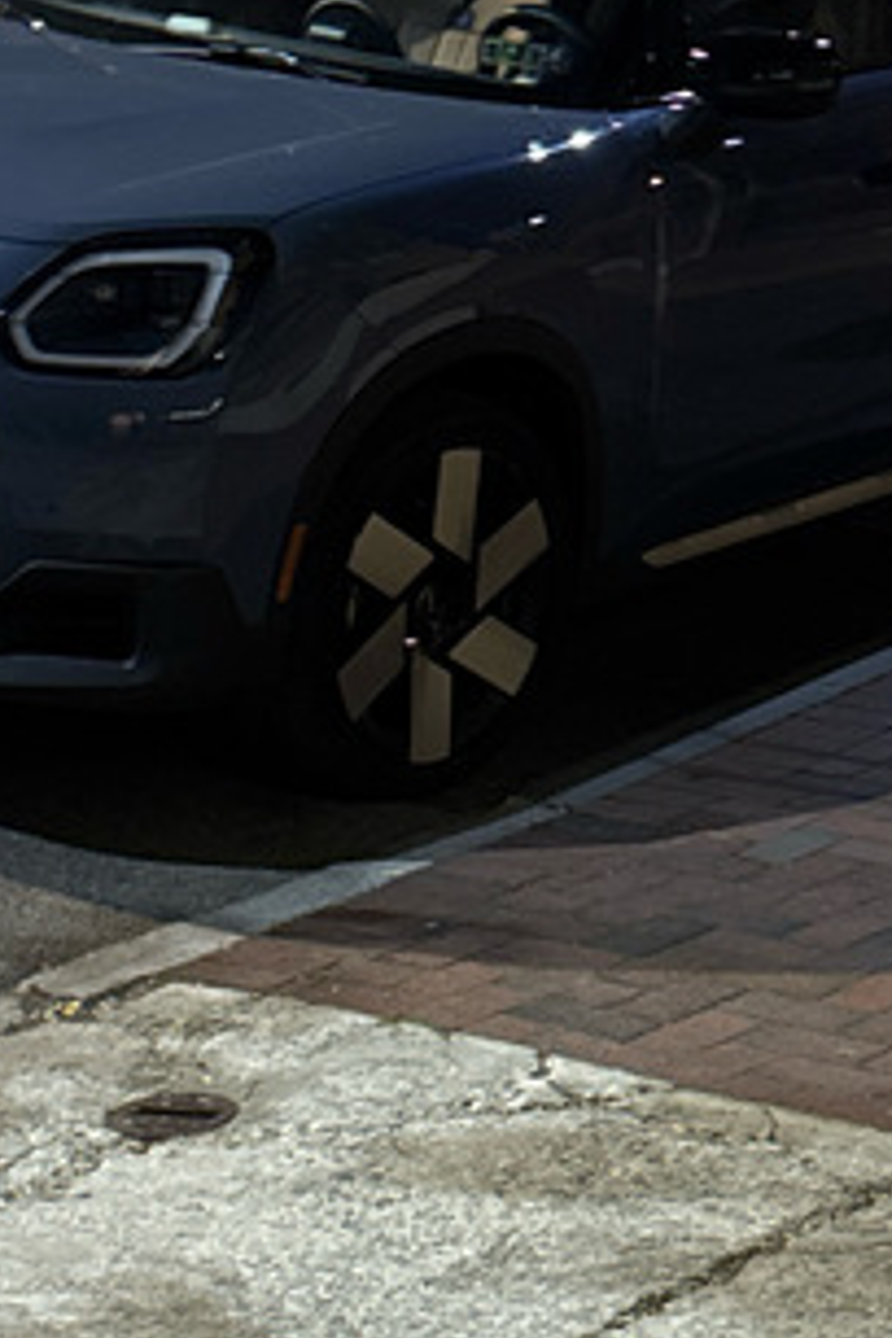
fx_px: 3642
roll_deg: -2.6
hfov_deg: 13.9
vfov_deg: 20.7
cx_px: 686
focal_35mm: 98
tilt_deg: -21.5
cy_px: 883
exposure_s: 1/30
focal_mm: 6.76
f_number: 1.78
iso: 1000
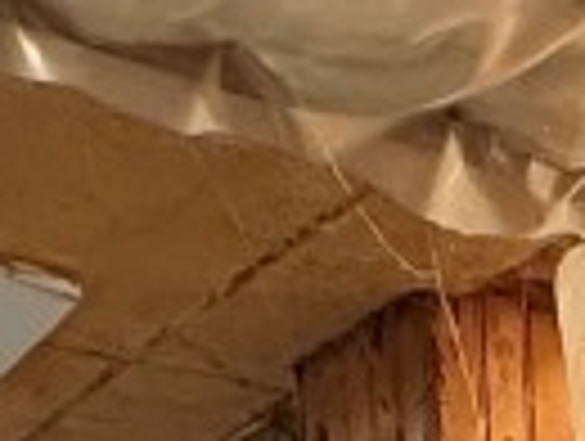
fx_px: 1862
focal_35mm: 110
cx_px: 778
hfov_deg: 16.8
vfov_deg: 9.1
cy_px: 1530
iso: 640
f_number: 2.2
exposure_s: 1/60
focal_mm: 2.22
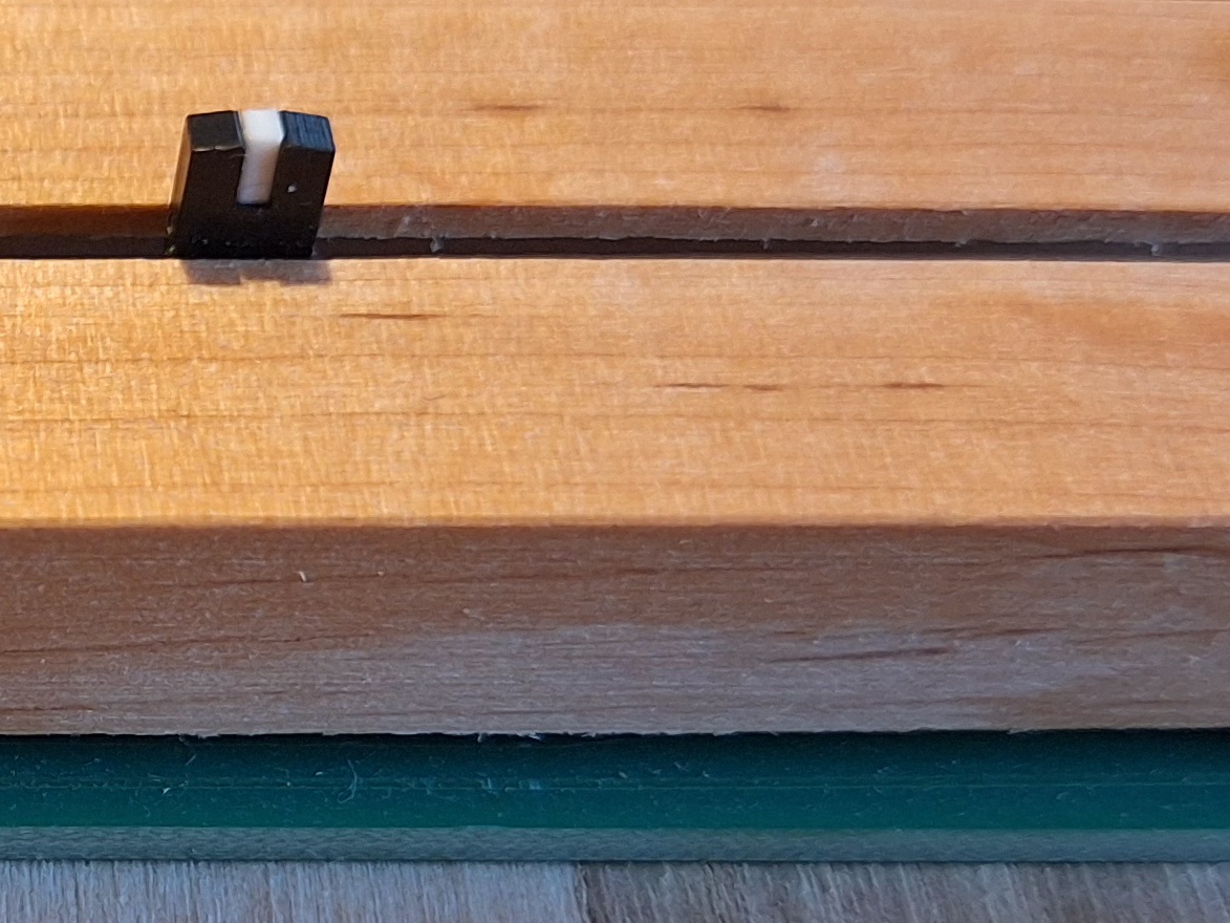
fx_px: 2843
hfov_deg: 22.7
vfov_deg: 18.3
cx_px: -182
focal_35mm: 80
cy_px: 703
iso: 200
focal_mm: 5.54
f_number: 1.8
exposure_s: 1/33
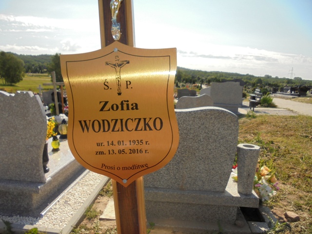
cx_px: 156
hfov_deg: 67.3
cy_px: 117
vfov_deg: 53.1
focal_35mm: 26
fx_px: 234
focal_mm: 4.6
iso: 100
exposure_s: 1/1250
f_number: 3.5
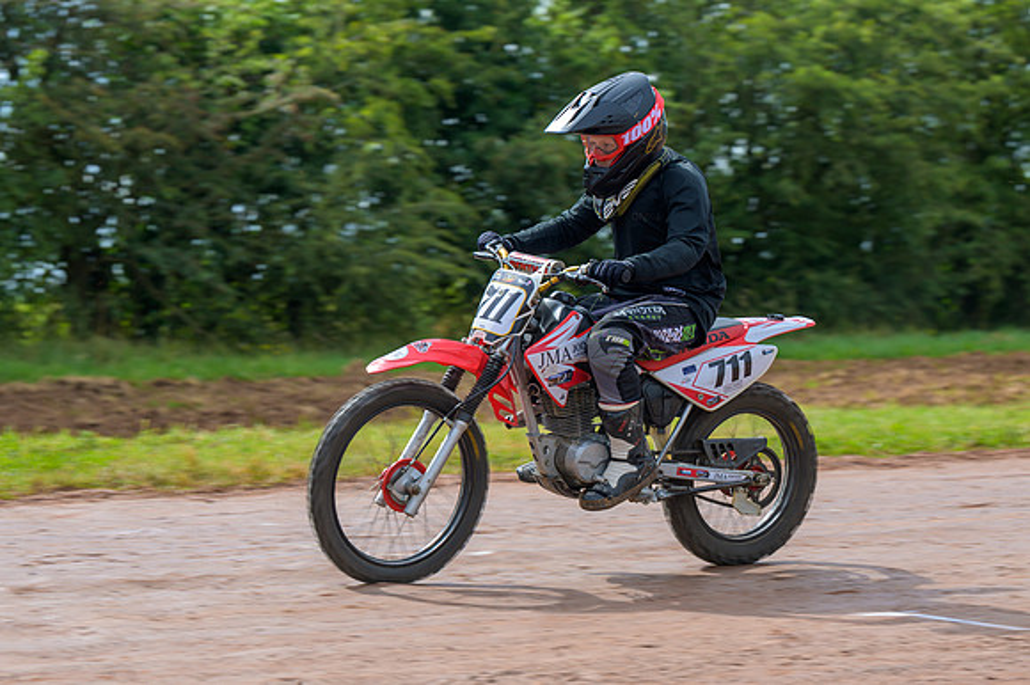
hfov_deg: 15.9
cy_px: 342
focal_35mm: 129
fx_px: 3689
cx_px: 515
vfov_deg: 10.6
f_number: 4
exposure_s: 1/320
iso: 72
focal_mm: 86
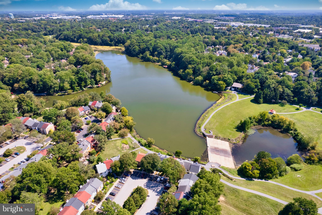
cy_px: 108
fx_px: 197
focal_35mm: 22
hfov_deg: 78.6
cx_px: 161
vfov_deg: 57.2
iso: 150
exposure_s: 1/1500
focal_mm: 8.38
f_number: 2.8
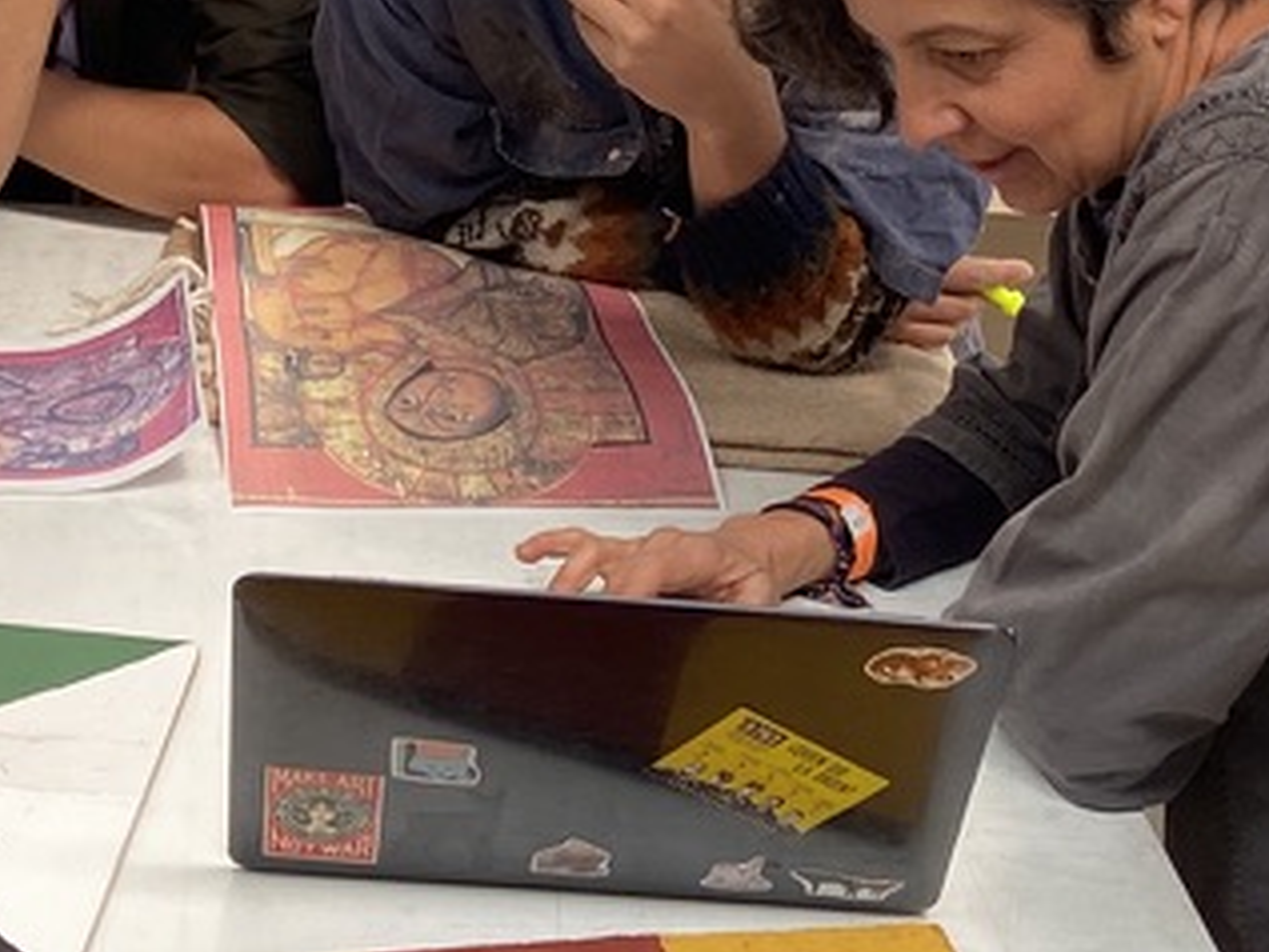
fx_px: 3081
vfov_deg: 17.1
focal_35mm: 84
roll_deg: -4.5
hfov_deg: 23.3
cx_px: 556
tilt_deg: -14.1
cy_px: -68
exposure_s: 1/122
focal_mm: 4.25
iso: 80
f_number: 1.8
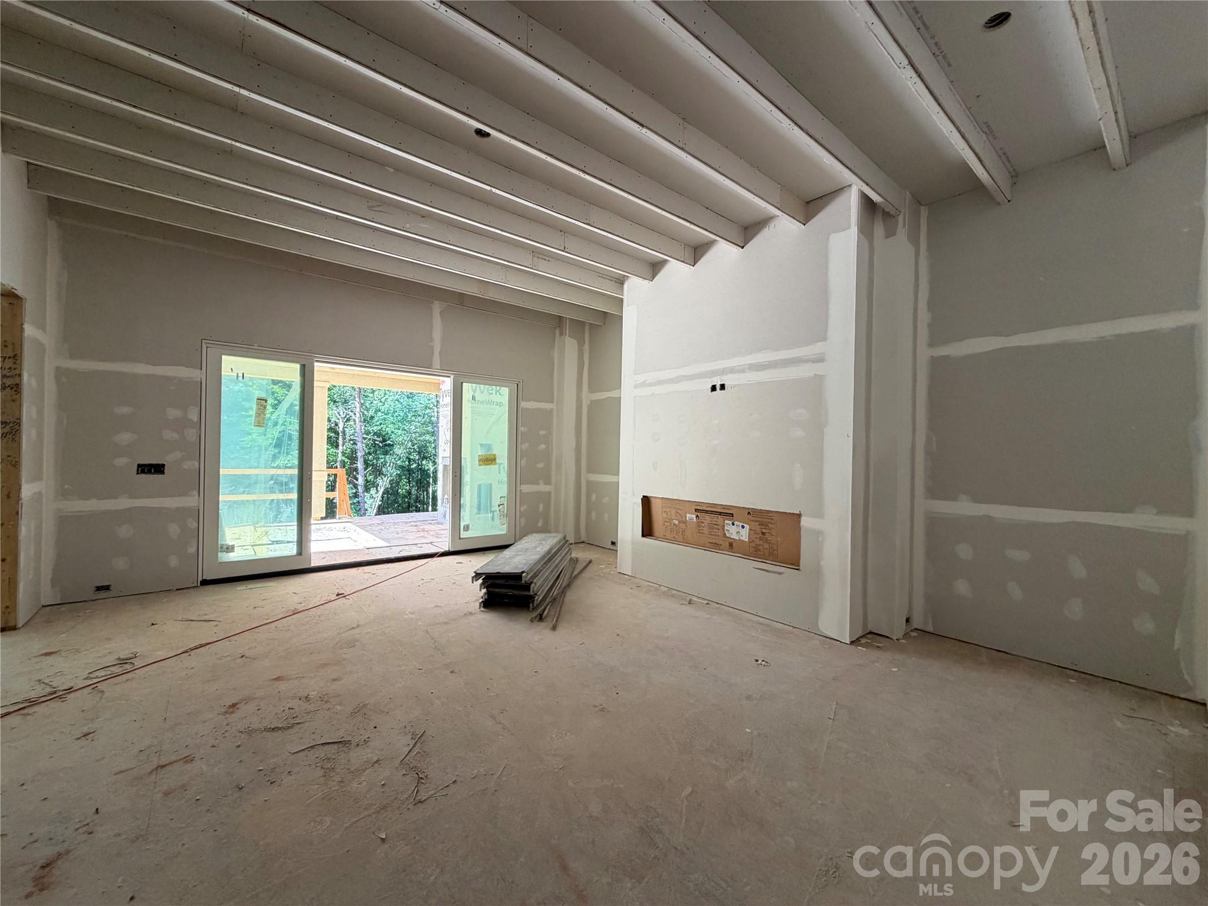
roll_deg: -0.9
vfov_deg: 85.7
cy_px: 453
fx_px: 489
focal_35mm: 14
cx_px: 604
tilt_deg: -0.8
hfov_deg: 102.1
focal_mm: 2.22
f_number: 2.2
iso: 200
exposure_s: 1/121
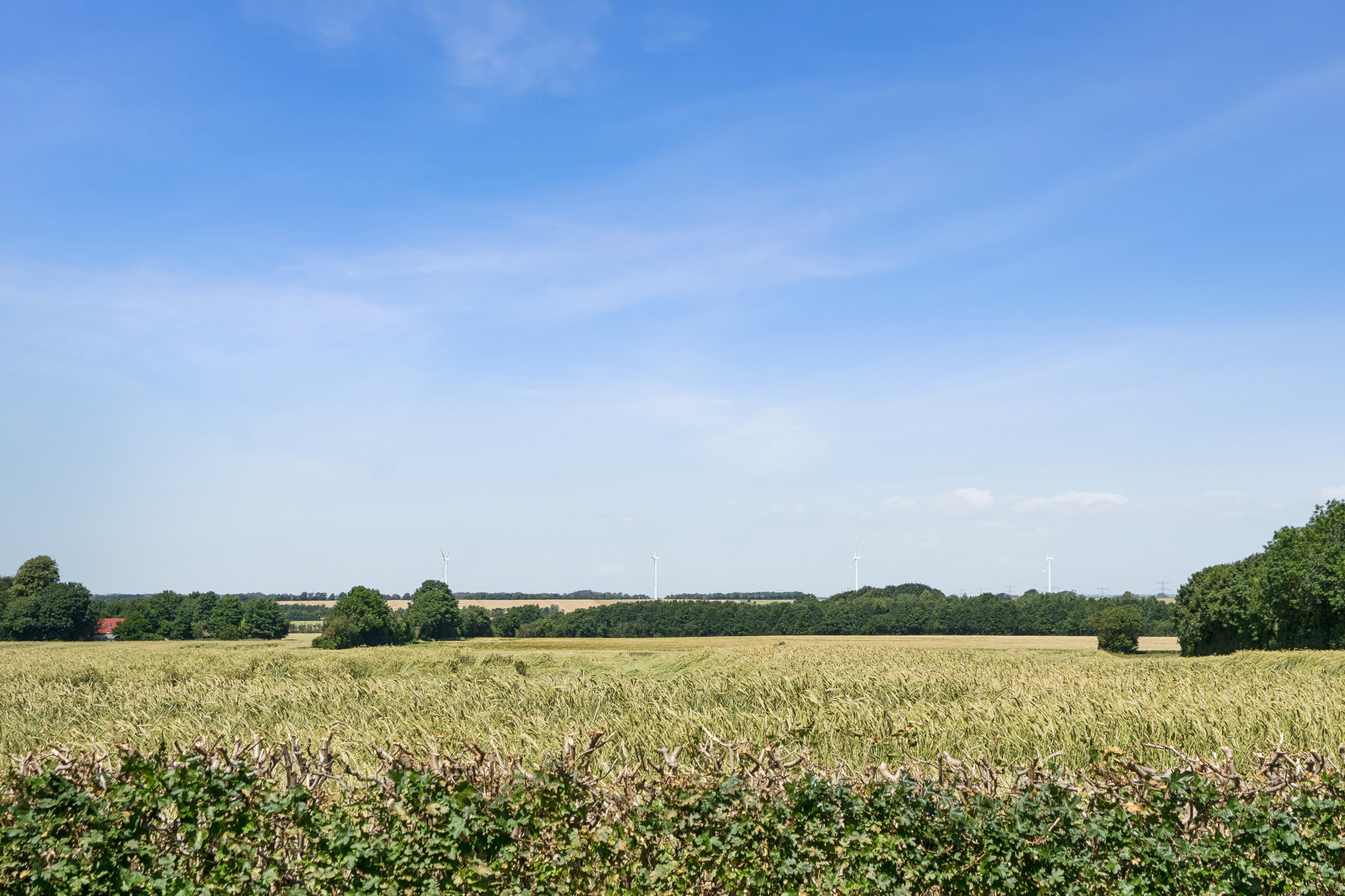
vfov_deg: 26.0
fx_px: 1943
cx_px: 672
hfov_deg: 38.2
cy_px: 448
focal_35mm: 52
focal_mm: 35
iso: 800
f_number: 7.1
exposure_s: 1/4000
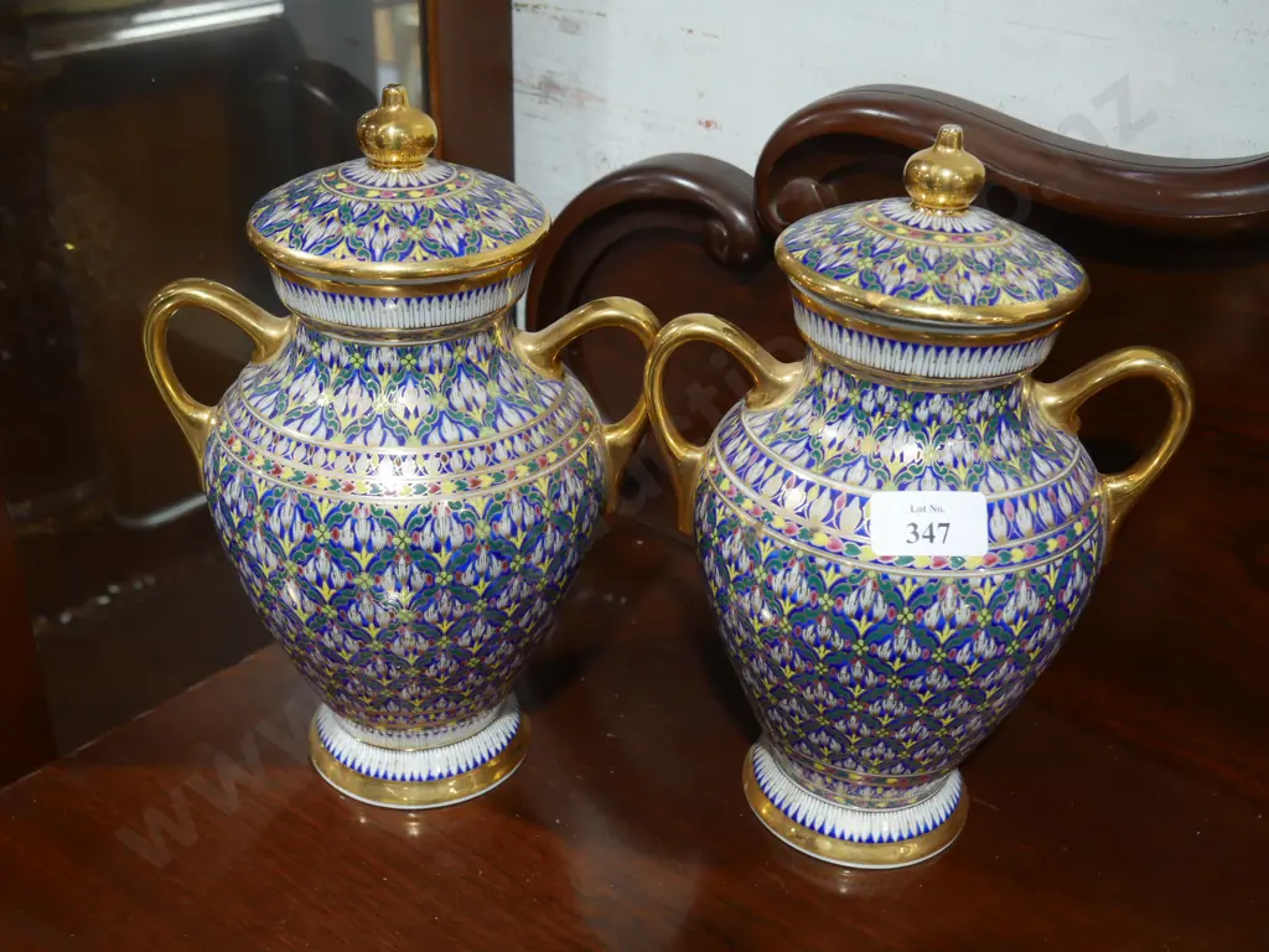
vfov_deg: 36.0
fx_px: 1466
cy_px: 476
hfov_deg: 46.8
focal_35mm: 40
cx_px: 634
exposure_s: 1/60
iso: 800
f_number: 4.4
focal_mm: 20
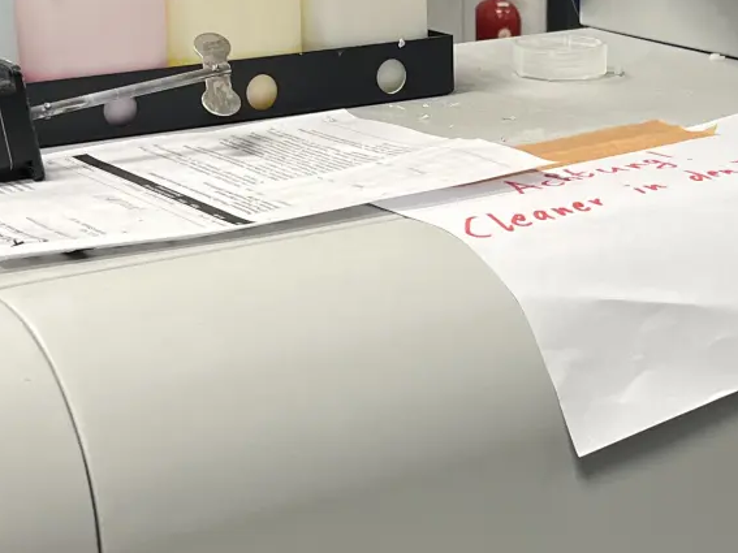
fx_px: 1876
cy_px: 389
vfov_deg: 16.7
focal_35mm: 88
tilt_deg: -17.9
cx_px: 505
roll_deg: +0.4
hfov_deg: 22.1
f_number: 1.6
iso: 100
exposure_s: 1/100
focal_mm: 5.1
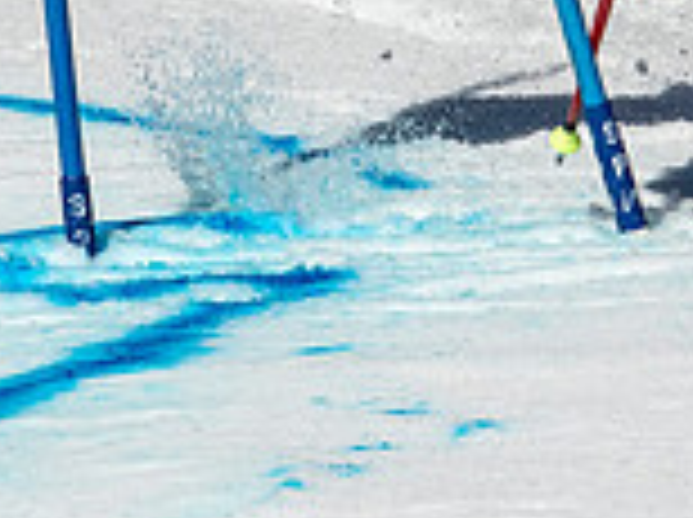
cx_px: 626
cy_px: -271
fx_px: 68381
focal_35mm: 3421
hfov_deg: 0.6
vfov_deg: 0.4
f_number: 8
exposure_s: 1/2000
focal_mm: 400
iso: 200
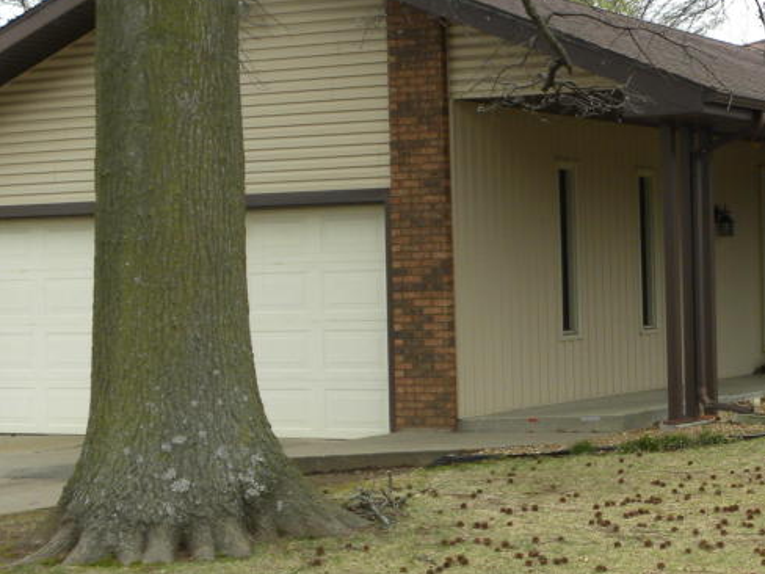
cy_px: 265
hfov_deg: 22.1
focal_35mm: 86
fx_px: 1901
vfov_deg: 17.2
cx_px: 726
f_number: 3.2
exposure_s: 1/90.6
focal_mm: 7.3
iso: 64
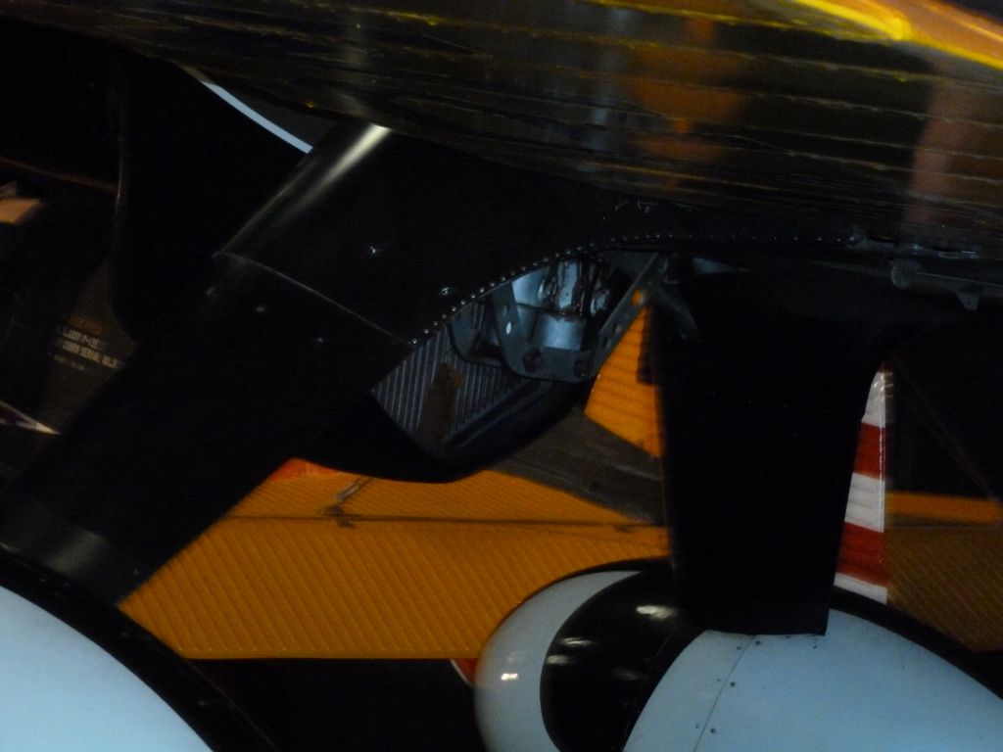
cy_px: 376
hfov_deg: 17.4
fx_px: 3274
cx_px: 502
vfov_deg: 13.1
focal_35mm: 113
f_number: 5.1
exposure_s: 1/15
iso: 800
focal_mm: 20.2
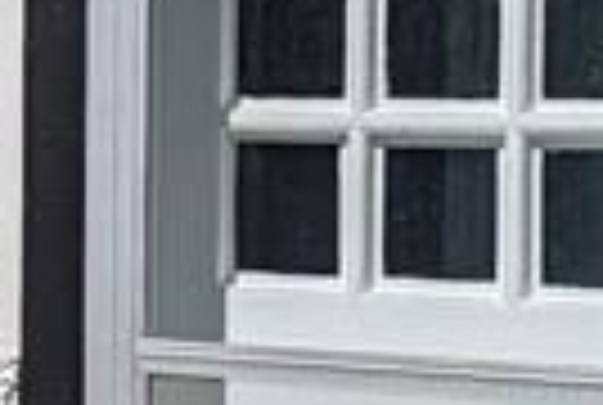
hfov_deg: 10.6
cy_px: 148
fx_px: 3190
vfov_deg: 7.3
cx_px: -146
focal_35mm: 190
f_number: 1.68
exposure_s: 1/3155
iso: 22
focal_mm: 6.9
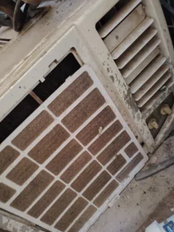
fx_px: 188
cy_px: 134
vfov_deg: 63.1
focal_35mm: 28
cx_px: 82
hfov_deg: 49.7
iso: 3500
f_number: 1.75
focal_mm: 5.25
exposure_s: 1/25
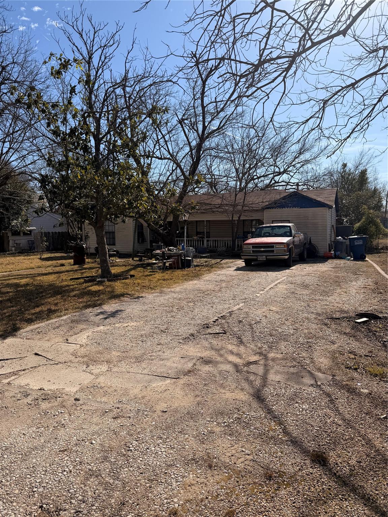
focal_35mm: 24
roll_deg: +0.9
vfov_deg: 71.6
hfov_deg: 56.8
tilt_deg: -3.8
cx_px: 194
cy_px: 258
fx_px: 359
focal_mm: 6.76
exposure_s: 1/6173
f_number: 1.78
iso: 80
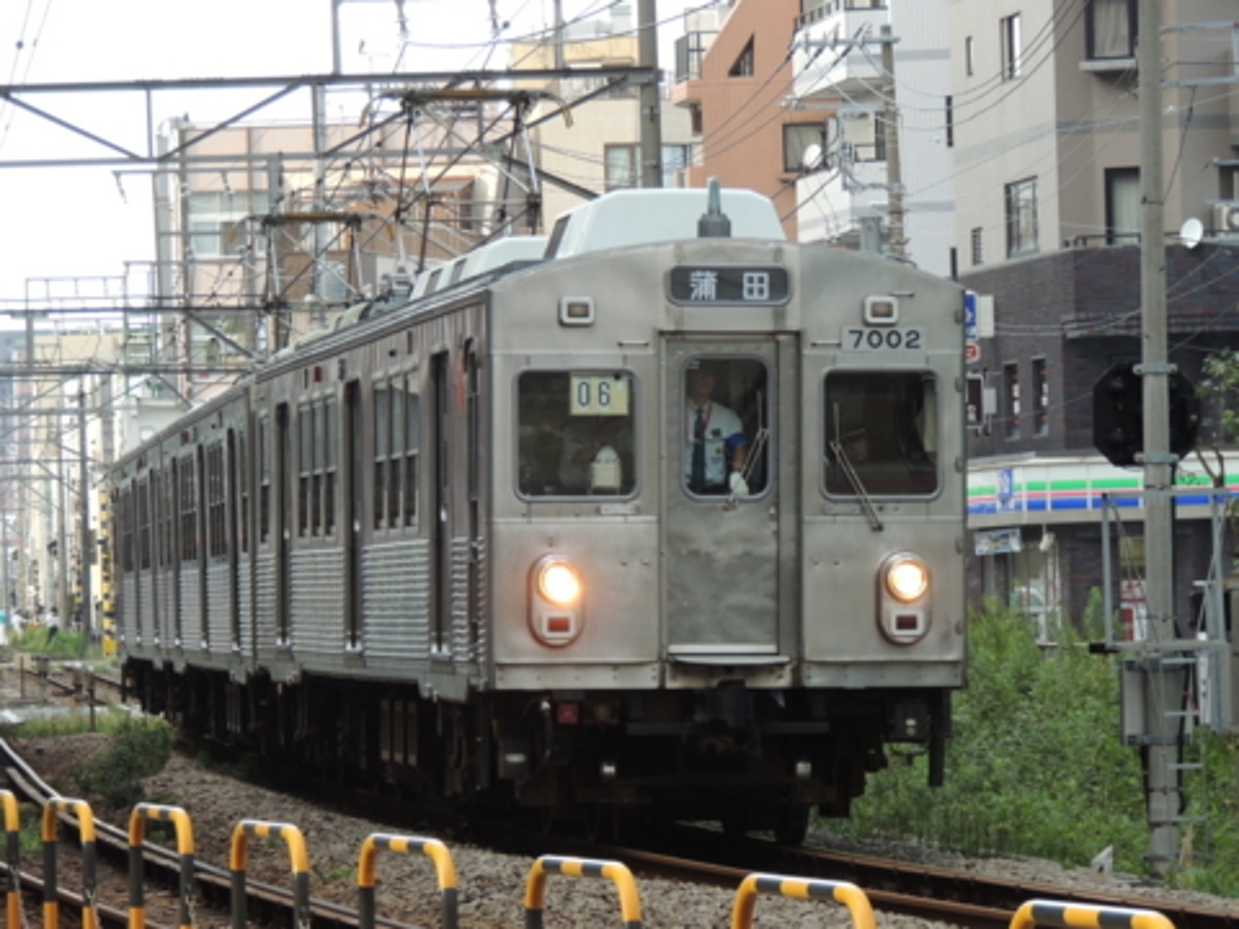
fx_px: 8053
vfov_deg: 6.6
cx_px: 620
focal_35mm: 225
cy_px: 464
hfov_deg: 8.8
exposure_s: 1/250
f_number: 4.6
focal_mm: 40.1
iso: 400
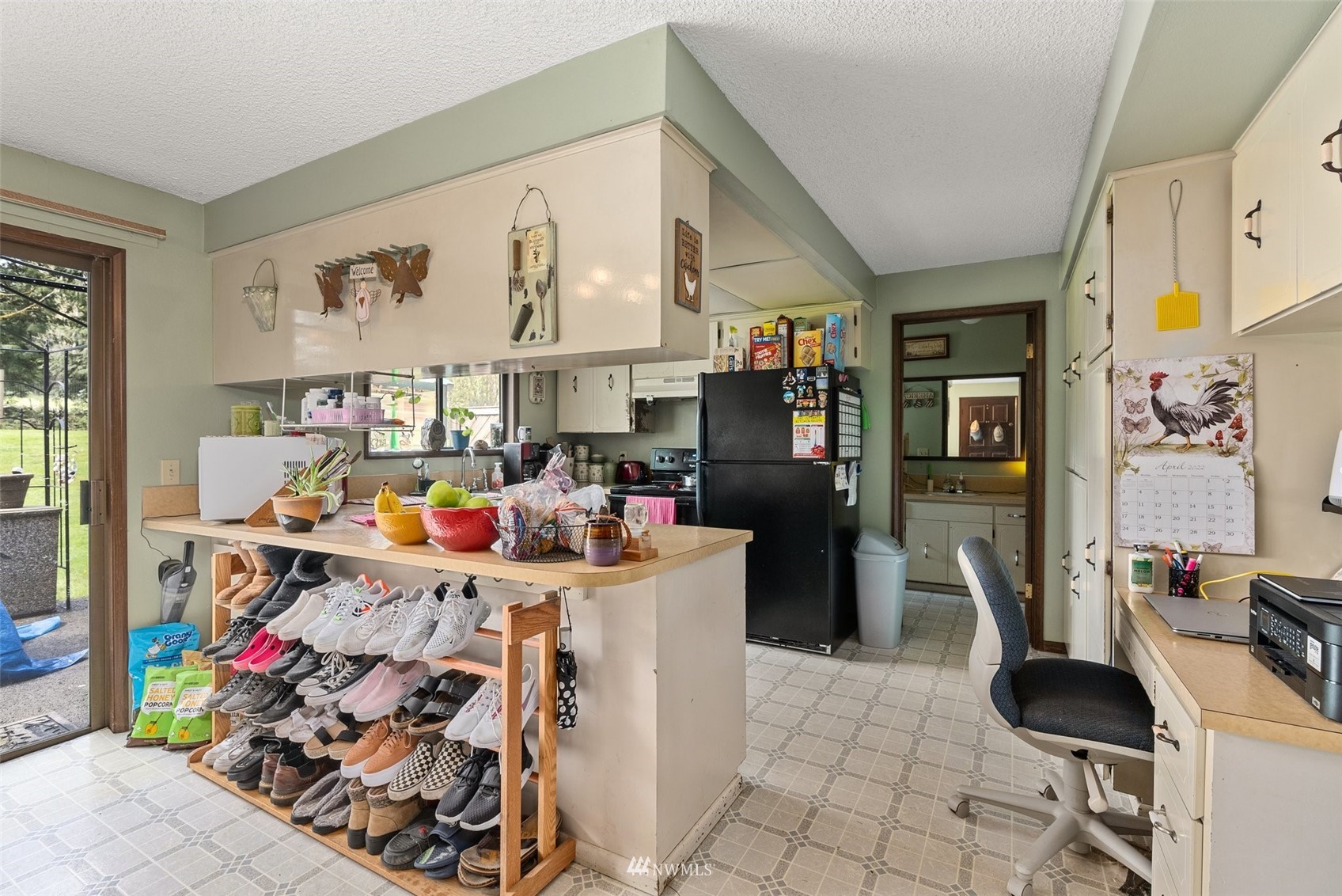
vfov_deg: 73.8
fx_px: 597
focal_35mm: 16
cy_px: 448
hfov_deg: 96.7
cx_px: 671
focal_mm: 16
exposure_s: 1/1.25
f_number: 8
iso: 500
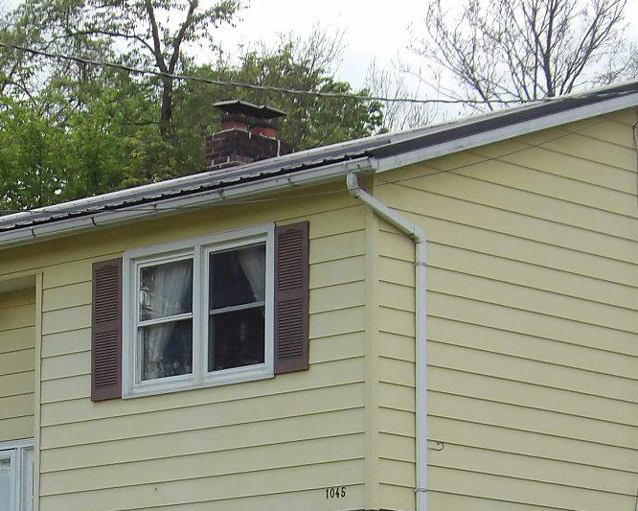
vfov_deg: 9.7
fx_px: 3003
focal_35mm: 159
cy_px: 483
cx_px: 135
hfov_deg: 12.1
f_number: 3.4
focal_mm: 9.5
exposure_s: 1/518
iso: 100
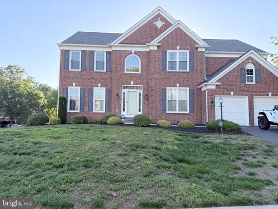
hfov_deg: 71.6
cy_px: 104
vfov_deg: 56.8
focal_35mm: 24
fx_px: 193
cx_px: 139
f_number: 1.78
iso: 80
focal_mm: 6.76
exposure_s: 1/584
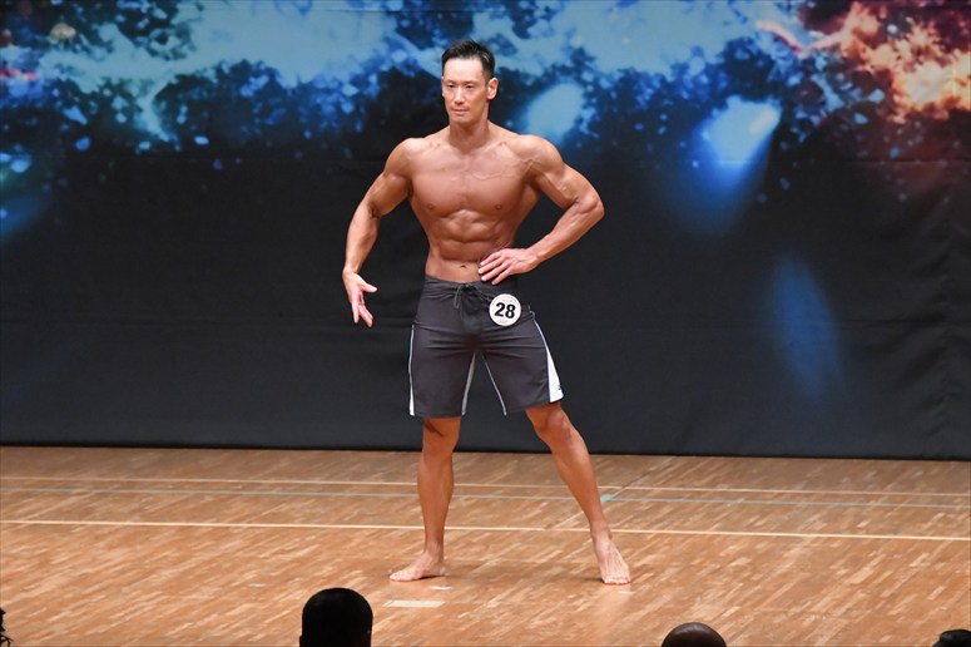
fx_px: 7279
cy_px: 324
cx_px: 486
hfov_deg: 7.6
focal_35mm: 270
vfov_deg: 5.1
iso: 8000
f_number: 5.6
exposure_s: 1/400
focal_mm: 180
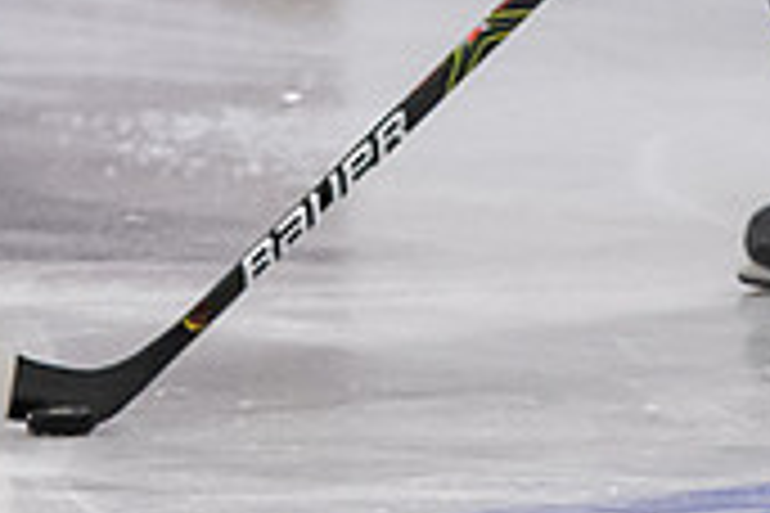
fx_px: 26178
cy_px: -501
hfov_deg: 1.7
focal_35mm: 1224
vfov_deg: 1.1
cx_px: 446
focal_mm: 155
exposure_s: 1/800
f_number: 3.2
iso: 2000
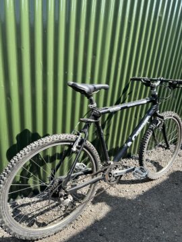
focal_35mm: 24
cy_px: 121
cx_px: 91
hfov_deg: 56.8
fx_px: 168
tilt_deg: -18.5
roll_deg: -5.6
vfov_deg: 71.6
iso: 80
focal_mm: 6.86
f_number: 1.78
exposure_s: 1/1119
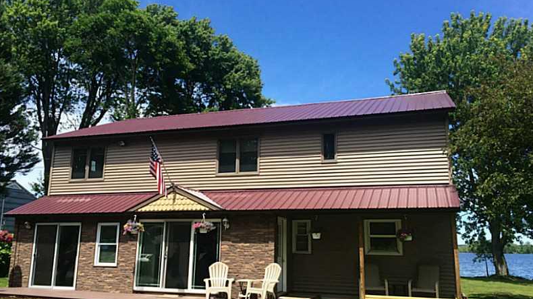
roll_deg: -1.0
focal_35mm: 32
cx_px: 265
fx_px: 452
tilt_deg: +10.5
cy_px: 154
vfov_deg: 36.7
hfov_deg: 61.0
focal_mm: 4.15
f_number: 2.2
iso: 32
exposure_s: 1/1172
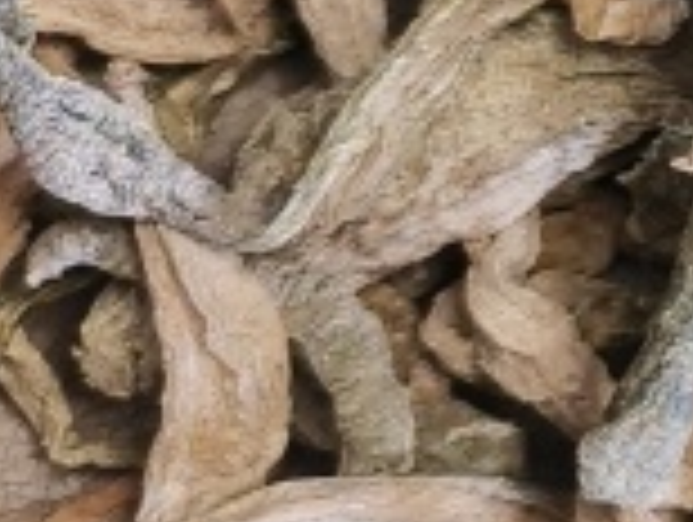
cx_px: 1706
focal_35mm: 159
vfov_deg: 9.2
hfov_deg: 10.5
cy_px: -101
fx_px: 3188
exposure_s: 1/50
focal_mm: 5.5
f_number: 1.75
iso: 1273
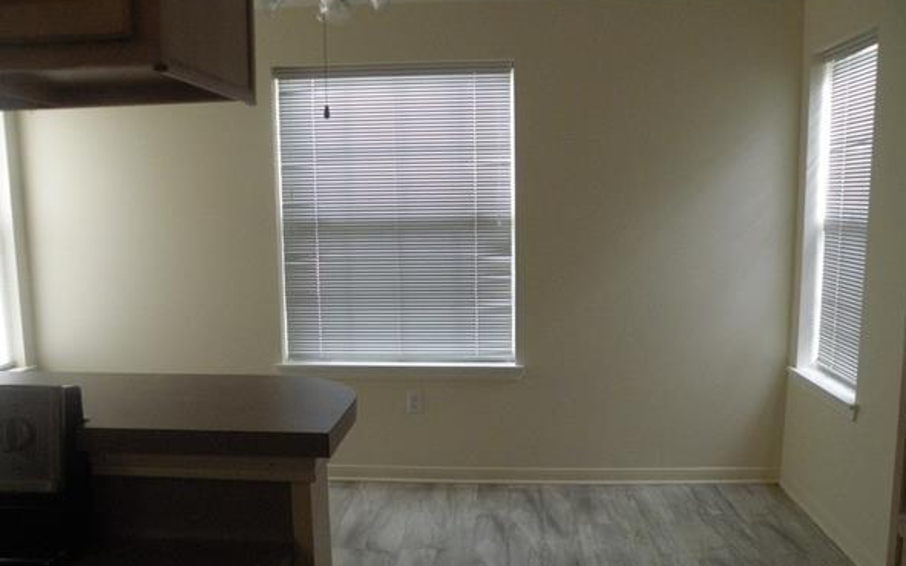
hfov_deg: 61.2
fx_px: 765
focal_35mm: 31
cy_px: 328
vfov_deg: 40.5
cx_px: 442
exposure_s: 1/41.2
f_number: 2.8
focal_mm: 4.7
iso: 400
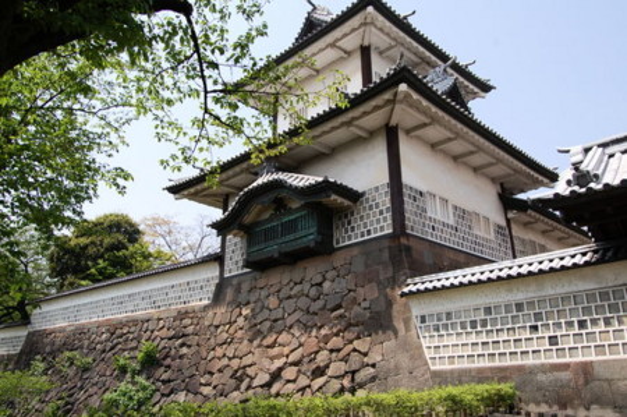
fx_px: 470
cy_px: 208
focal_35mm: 27
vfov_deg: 47.8
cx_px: 314
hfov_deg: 67.4
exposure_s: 1/320
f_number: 9
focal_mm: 18
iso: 200
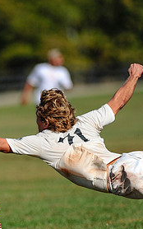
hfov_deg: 2.1
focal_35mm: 637
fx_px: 3968
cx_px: -36
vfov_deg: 3.3
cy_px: 147
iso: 200
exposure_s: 1/6400
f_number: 2.8
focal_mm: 300
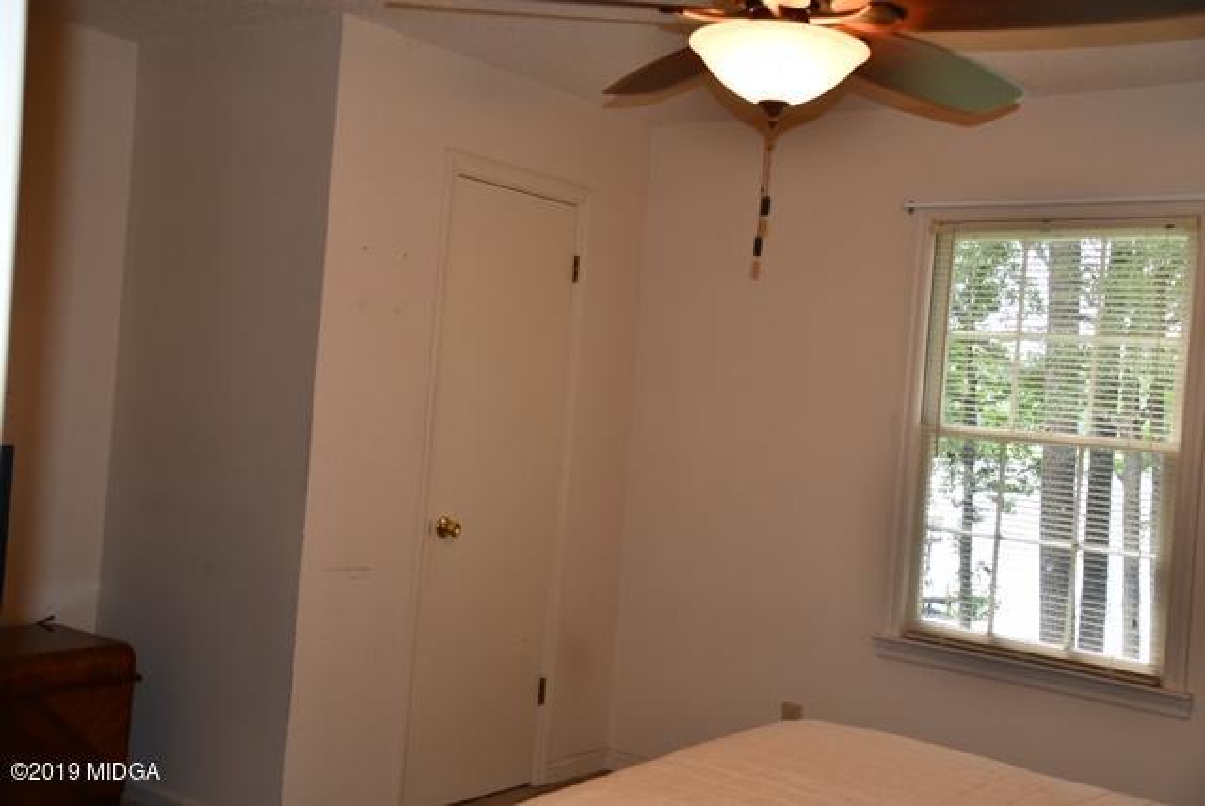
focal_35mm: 39
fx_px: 1307
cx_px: 602
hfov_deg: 49.5
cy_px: 403
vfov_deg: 34.3
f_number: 3.8
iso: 360
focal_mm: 26
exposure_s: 1/125
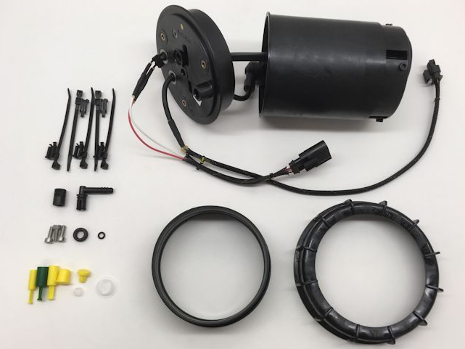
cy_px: 176
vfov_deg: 45.5
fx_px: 417
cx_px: 239
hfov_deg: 58.3
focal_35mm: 31
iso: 32
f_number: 2.2
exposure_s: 1/60
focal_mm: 4.15
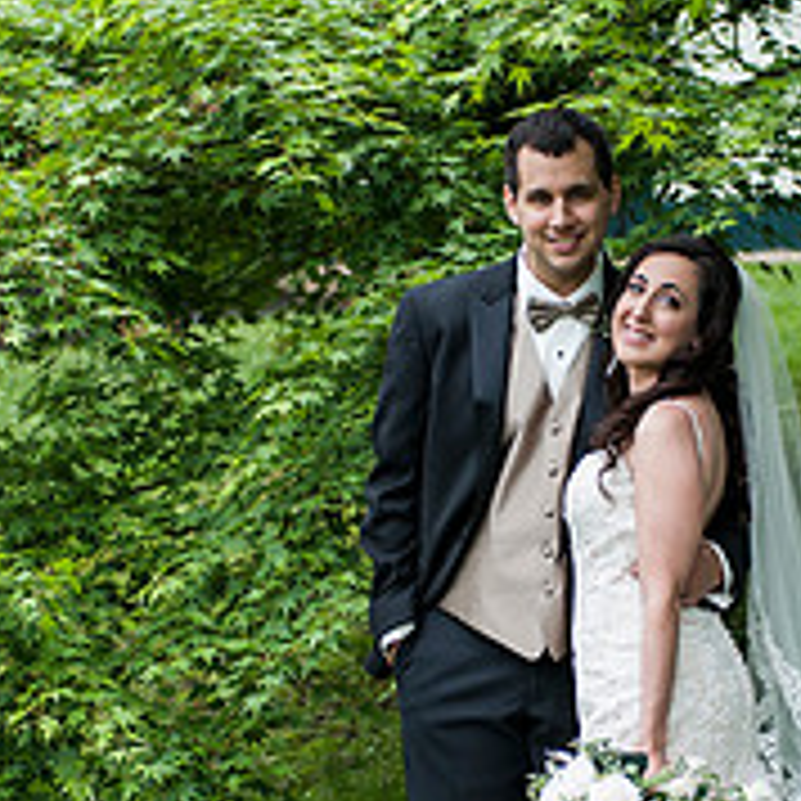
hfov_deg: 10.1
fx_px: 4503
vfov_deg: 10.2
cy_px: 562
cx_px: 650
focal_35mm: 172
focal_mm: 80
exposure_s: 1/640
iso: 200
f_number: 3.2
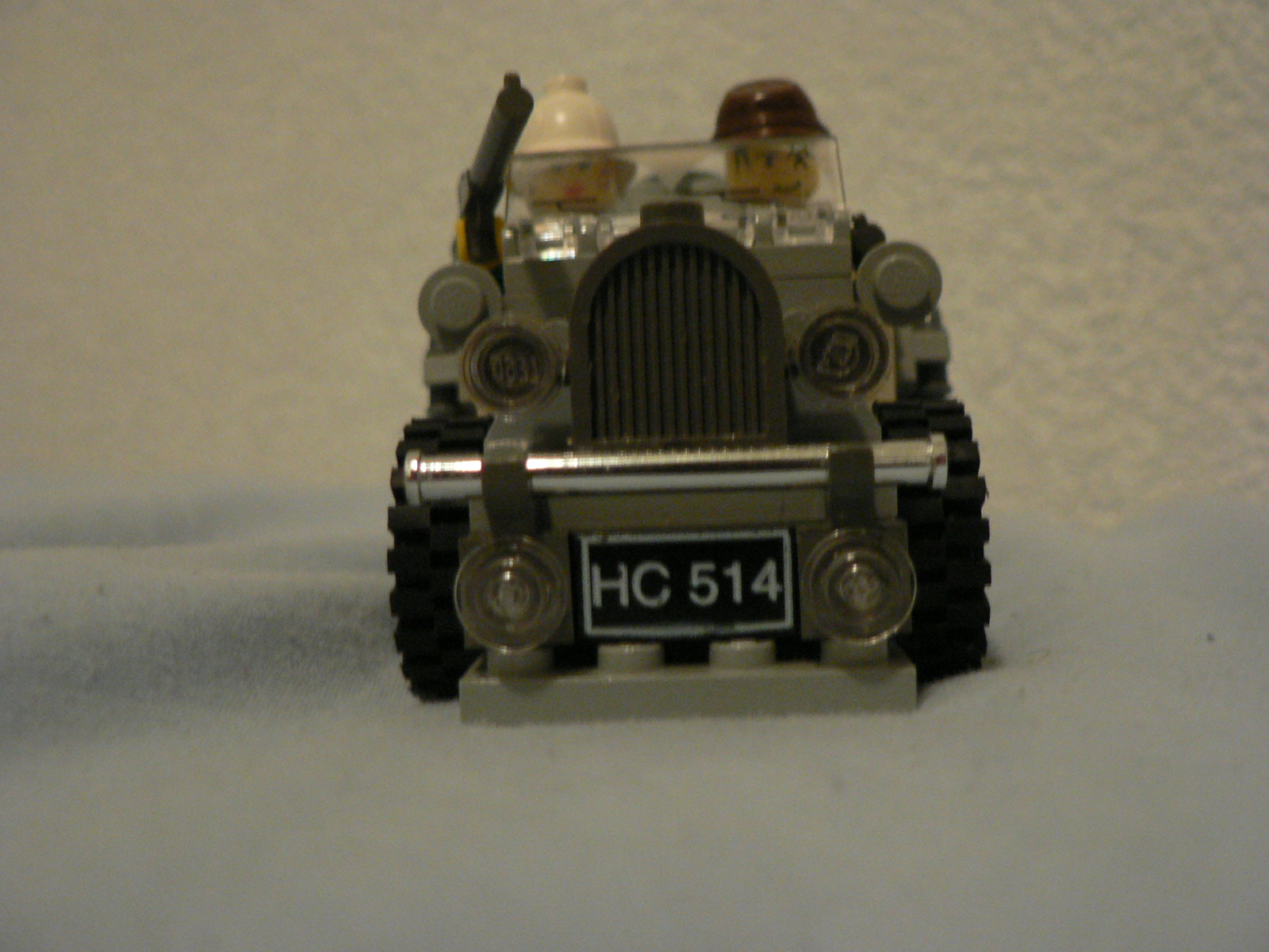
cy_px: 476
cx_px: 634
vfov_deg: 39.7
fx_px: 1320
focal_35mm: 36
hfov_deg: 51.4
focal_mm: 6
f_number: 2.8
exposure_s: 1/4
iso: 200
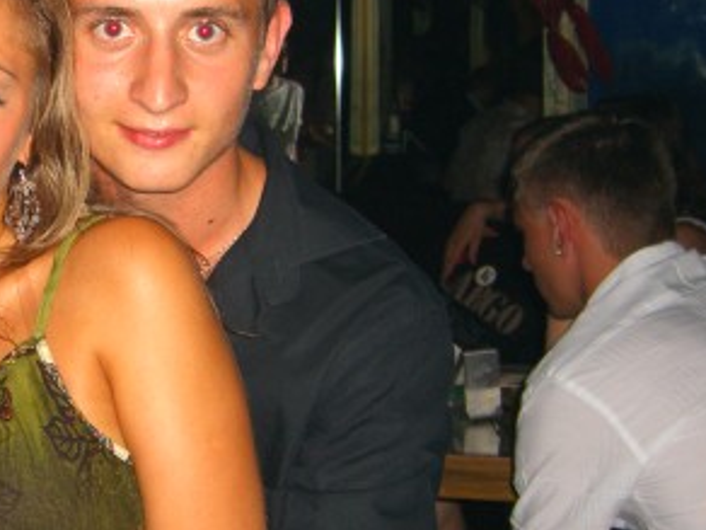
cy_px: 266
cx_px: 68
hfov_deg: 24.3
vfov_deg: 18.9
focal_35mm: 78
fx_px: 1591
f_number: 2.8
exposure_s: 1/60
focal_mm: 7.9
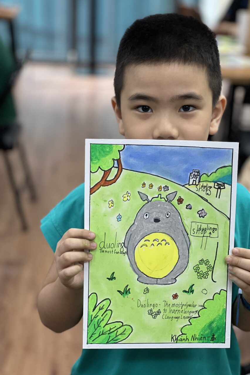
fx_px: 875
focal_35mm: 84
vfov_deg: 24.2
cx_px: 147
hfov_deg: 16.2
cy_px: 188
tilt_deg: -17.5
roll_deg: -3.2
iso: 250
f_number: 2.8
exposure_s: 1/100
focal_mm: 9
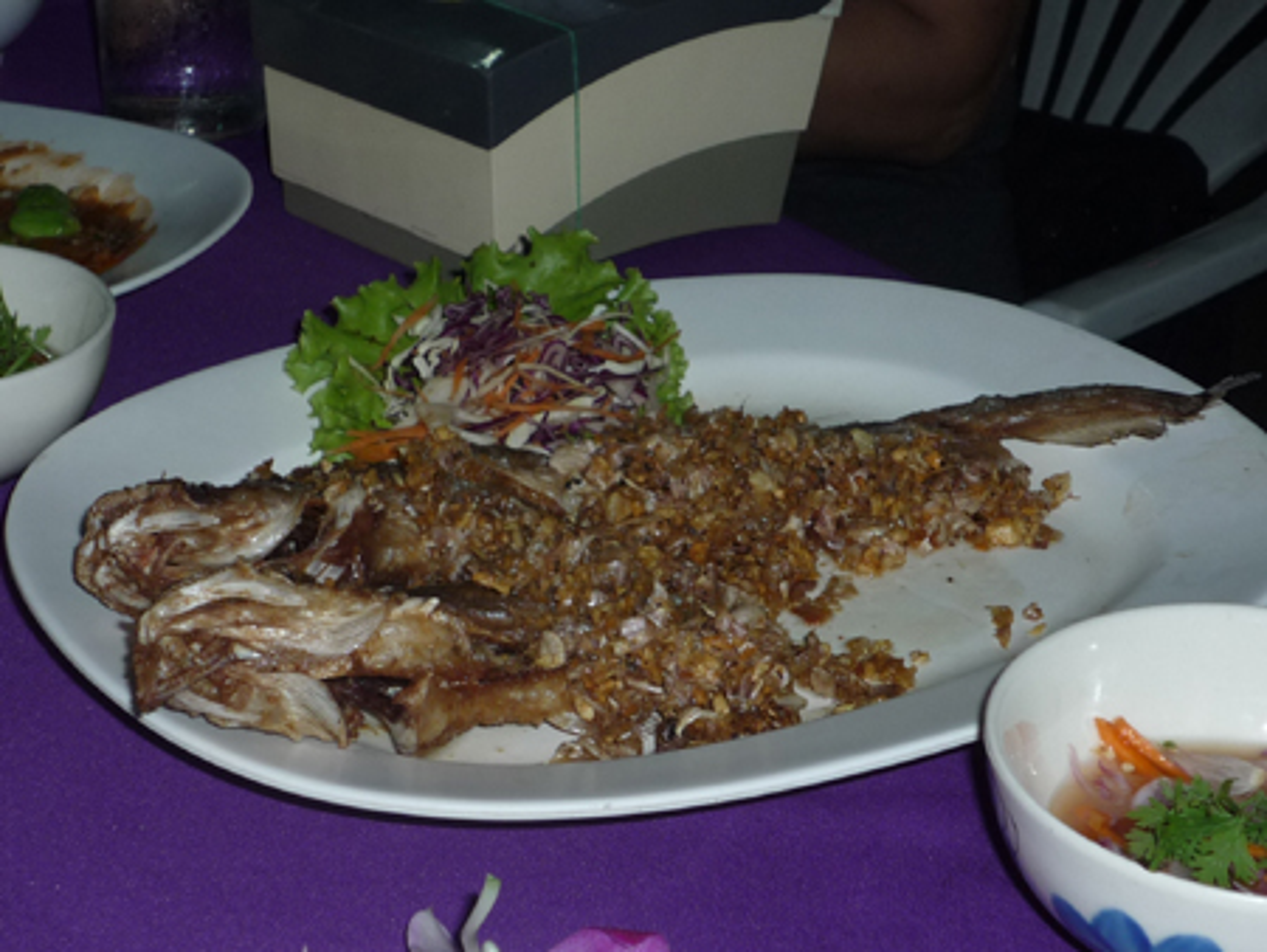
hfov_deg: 26.3
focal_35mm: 74
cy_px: 476
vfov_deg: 19.9
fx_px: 2710
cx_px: 634
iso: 100
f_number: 4.1
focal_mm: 7.3
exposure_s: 1/40
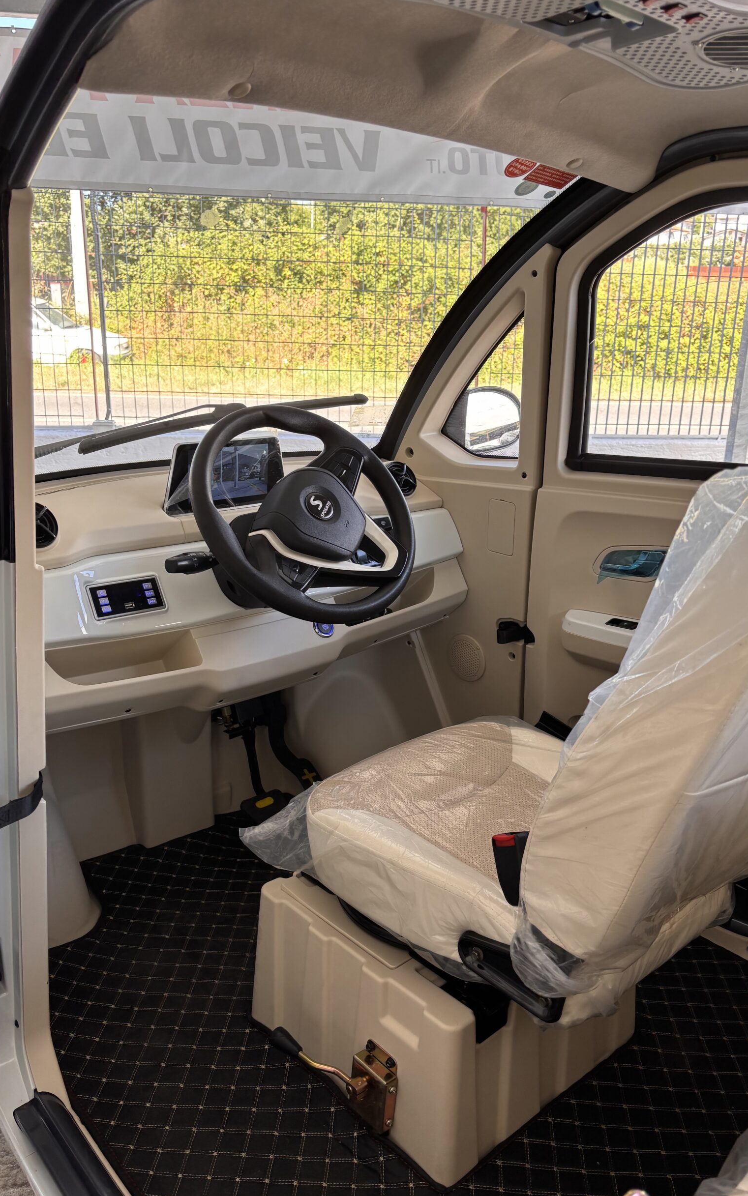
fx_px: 946
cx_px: 390
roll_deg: -3.3
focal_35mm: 29
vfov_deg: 64.6
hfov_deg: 43.1
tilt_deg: -17.8
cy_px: 619
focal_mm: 5.96
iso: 32
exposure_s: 1/131
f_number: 1.6
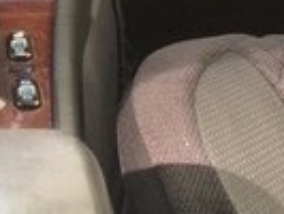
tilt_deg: -22.7
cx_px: -53
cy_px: -162
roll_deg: -0.4
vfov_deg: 9.8
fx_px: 1182
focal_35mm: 144
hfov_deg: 13.3
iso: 50
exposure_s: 1/50
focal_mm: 4.15
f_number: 2.2
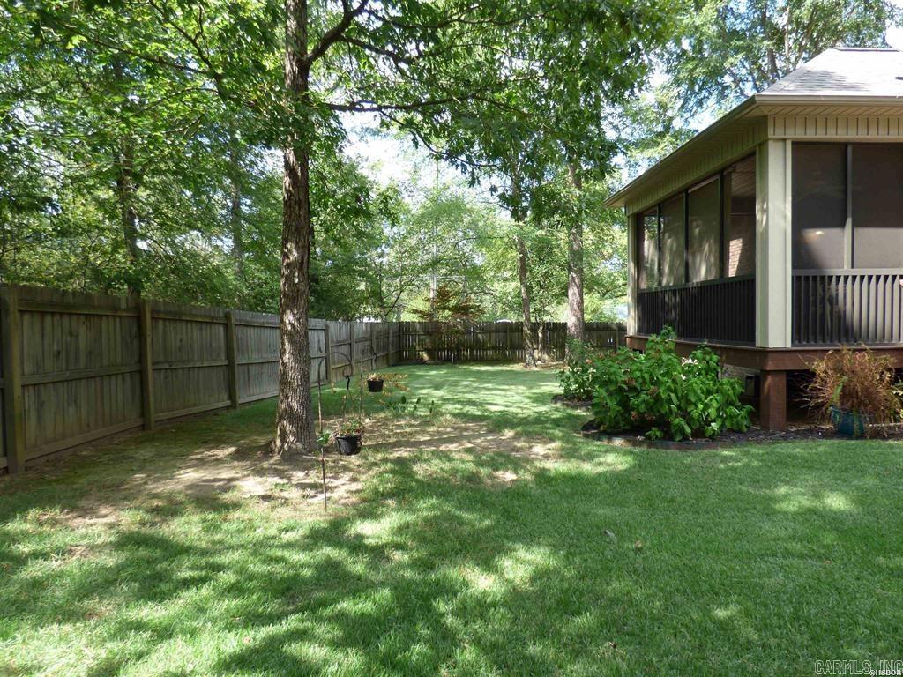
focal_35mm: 20
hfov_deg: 81.7
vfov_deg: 66.0
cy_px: 338
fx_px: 522
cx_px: 452
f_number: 2.8
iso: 100
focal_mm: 3.58
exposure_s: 1/200
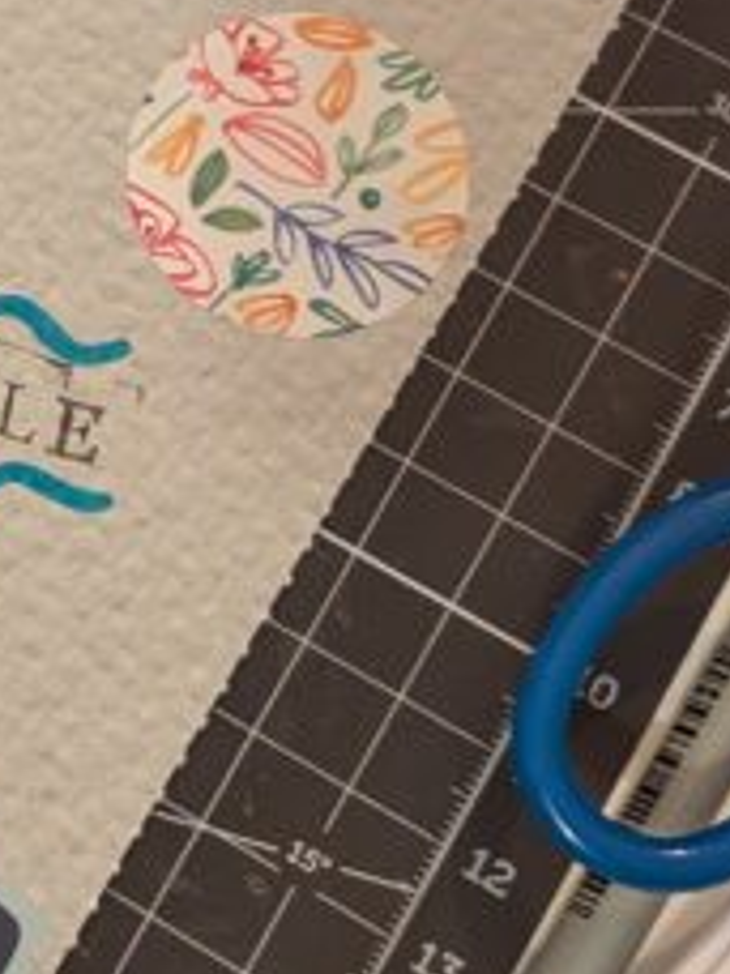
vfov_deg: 17.9
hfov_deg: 12.8
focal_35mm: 108
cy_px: 68
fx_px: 3037
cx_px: -467
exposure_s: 1/101
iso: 2014
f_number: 1.85
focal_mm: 6.81
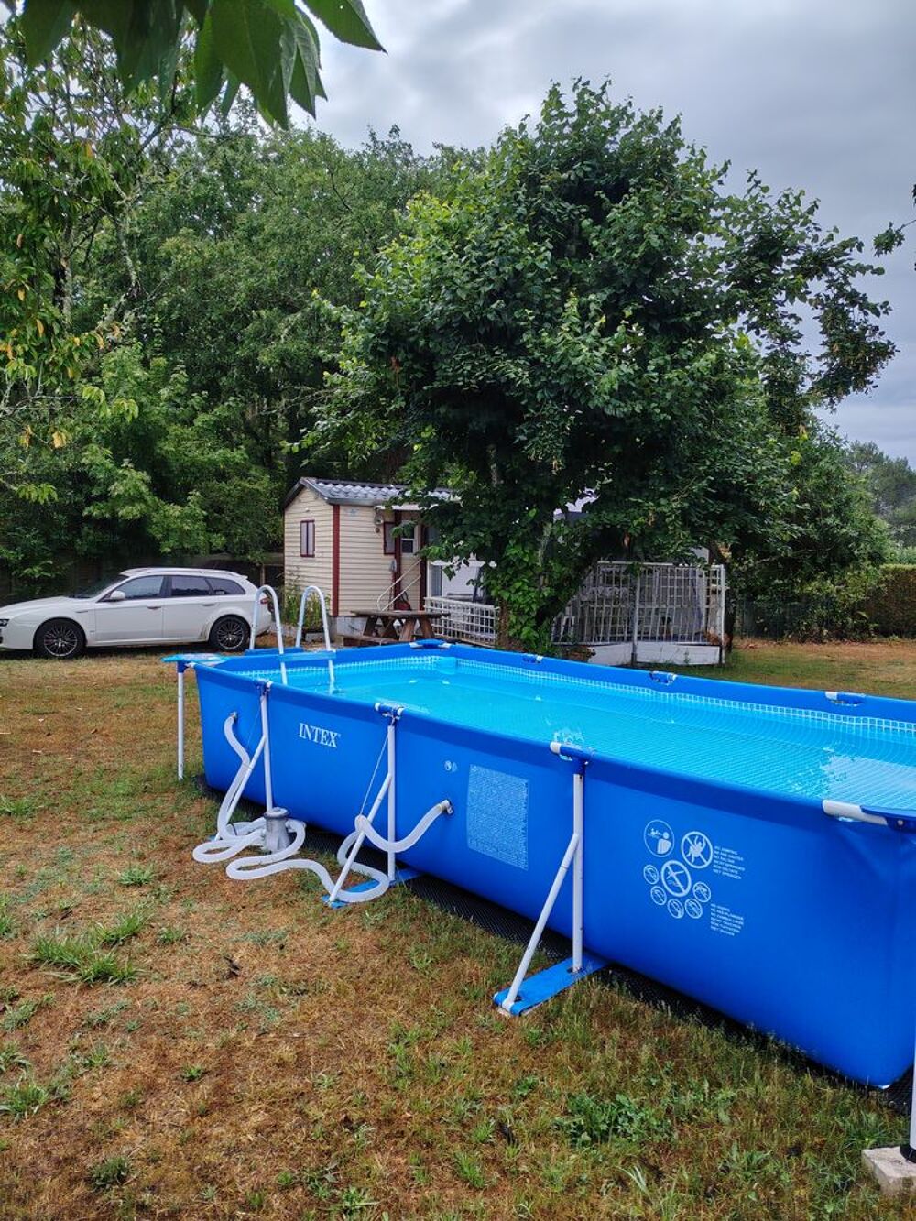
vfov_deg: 71.6
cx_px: 458
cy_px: 610
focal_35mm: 24
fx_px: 847
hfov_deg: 56.8
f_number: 1.75
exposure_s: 1/205
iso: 100
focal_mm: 5.25
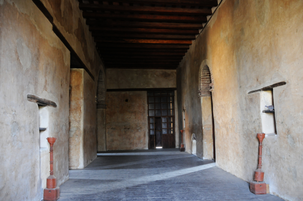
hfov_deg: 67.4
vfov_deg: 47.8
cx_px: 152
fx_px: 227
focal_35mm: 27
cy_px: 100
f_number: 3.5
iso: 800
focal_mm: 18
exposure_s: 1/15
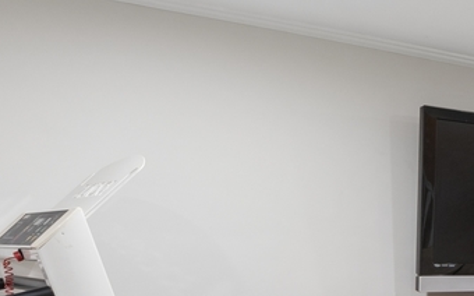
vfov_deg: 18.7
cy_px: 288
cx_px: 841
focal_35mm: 68
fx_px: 878
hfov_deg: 21.1
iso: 200
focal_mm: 14
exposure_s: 1/4
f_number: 11
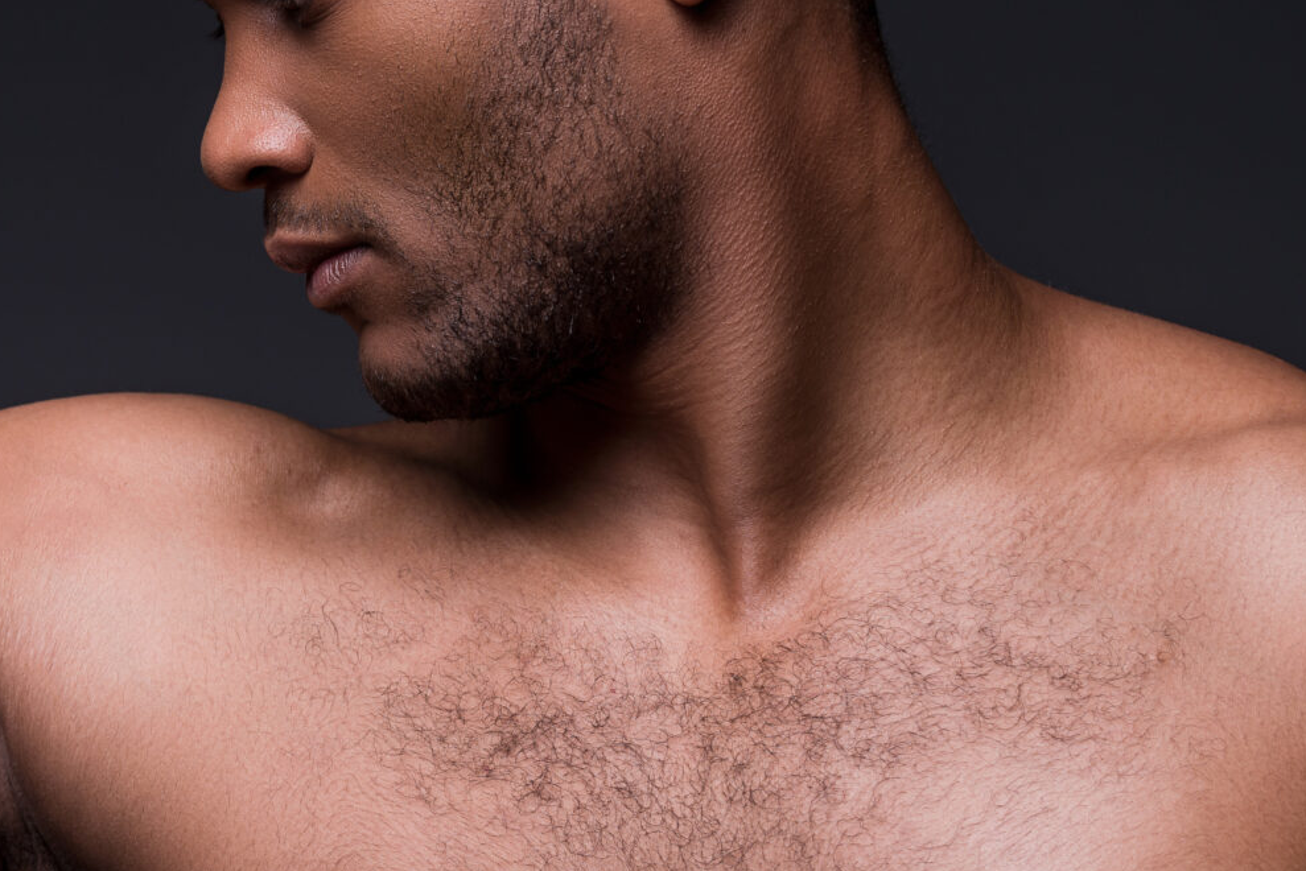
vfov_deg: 9.5
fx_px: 5262
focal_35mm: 145
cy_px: 278
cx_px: 172
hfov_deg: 14.0
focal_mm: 70
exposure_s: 1/160
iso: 100
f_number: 8
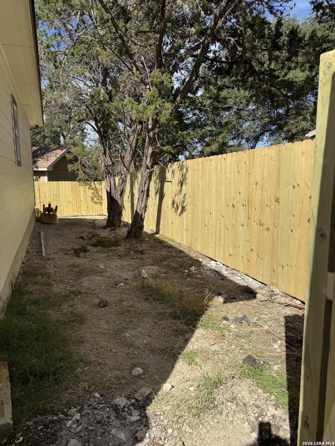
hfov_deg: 56.8
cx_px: 168
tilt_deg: -7.4
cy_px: 223
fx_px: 310
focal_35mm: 24
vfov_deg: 71.6
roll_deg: +1.8
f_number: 1.78
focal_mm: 6.76
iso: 80
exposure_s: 1/4950
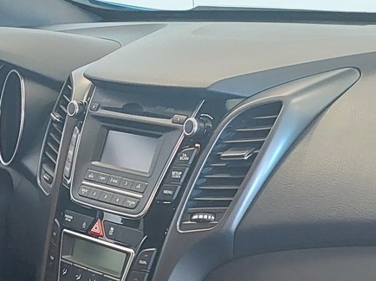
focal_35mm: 83
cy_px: 393
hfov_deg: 23.6
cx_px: 181
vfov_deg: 16.5
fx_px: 901
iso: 800
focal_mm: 5.23
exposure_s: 1/25
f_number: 1.8
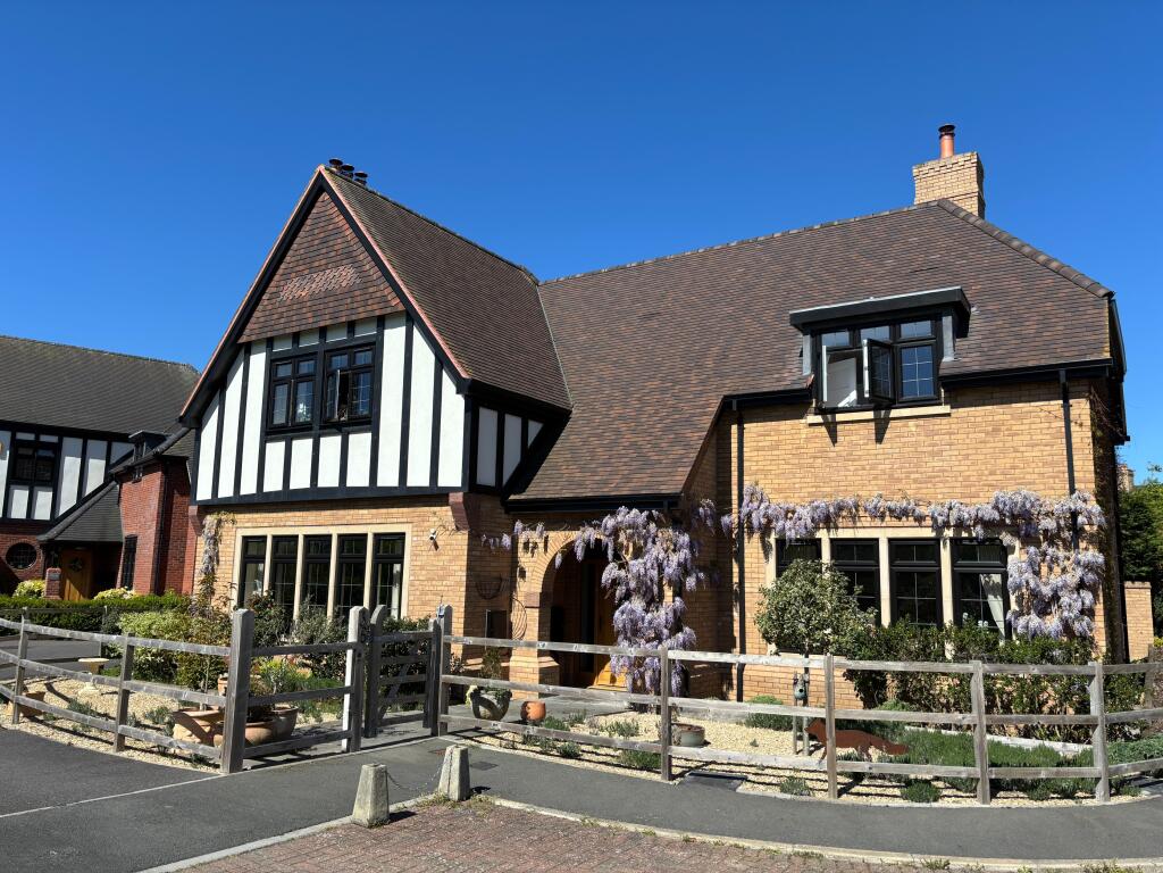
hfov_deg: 67.3
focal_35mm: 26
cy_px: 436
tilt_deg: +8.3
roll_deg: -1.1
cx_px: 582
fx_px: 874
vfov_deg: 53.1
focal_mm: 5.96
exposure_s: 1/3205
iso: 50
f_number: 1.6
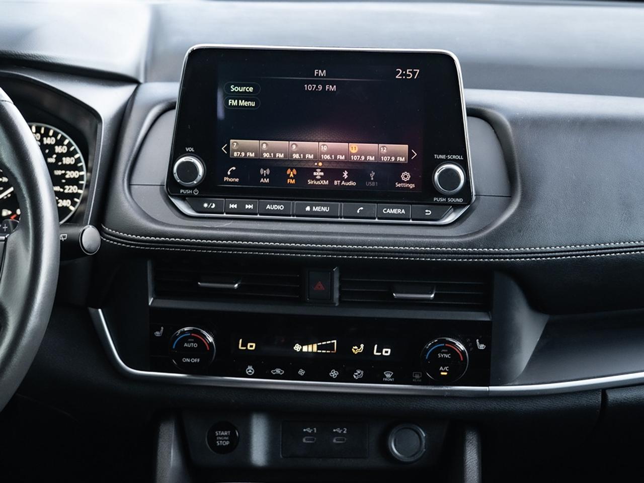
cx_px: 322
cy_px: 139
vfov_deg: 22.0
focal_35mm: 66
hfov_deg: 29.2
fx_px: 1237
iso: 800
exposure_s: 1/60
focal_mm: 42
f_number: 4
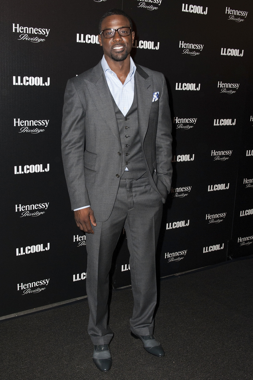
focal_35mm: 32
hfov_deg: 41.1
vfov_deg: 58.7
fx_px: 338
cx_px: 126
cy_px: 190
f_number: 7.1
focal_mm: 32
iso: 1250
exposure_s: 1/250
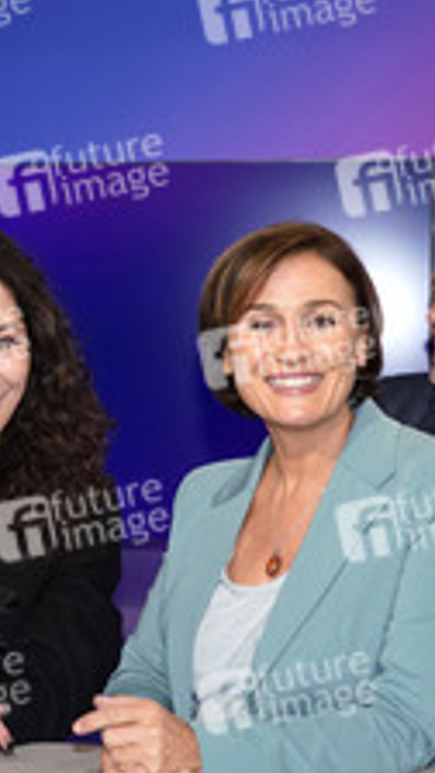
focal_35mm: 78
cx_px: -12
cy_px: 435
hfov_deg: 15.2
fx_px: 1599
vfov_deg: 27.2
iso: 1600
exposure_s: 1/125
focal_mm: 37
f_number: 4.5
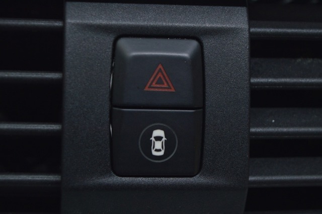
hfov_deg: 24.6
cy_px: 107
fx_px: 737
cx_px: 161
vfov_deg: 16.5
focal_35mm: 82
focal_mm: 55
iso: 400
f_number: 5.6
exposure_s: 1/40
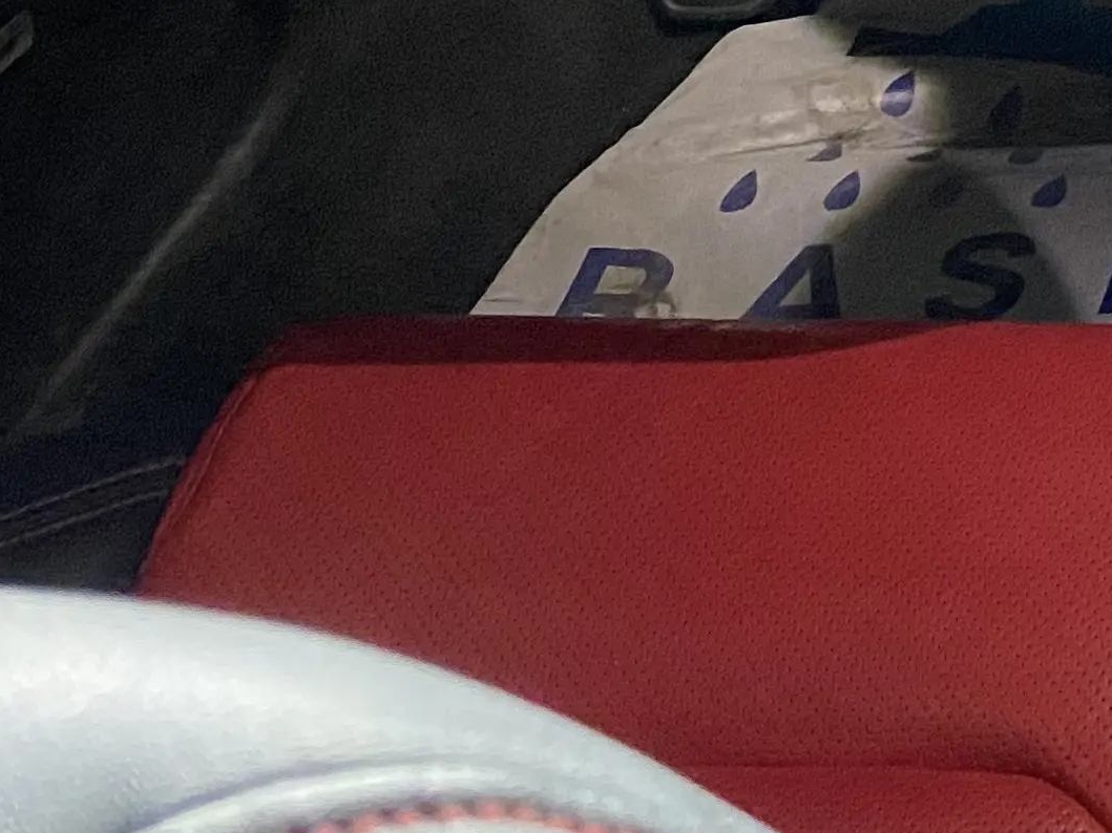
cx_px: 1972
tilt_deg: -22.8
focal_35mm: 99
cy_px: -712
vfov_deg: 13.3
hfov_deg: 16.7
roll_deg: -1.5
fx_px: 3180
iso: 320
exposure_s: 1/60
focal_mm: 4.25
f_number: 1.8
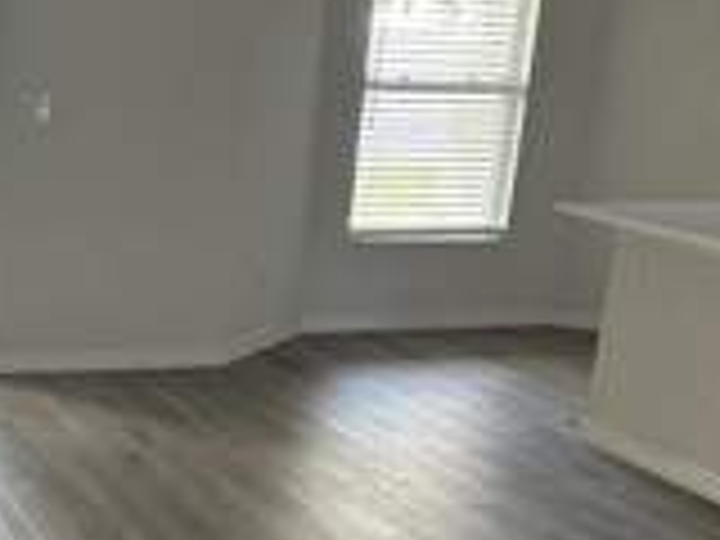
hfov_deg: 26.0
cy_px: 700
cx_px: 50
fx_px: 1498
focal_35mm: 72
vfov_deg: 19.0
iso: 400
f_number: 1.78
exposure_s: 1/60
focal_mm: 6.86
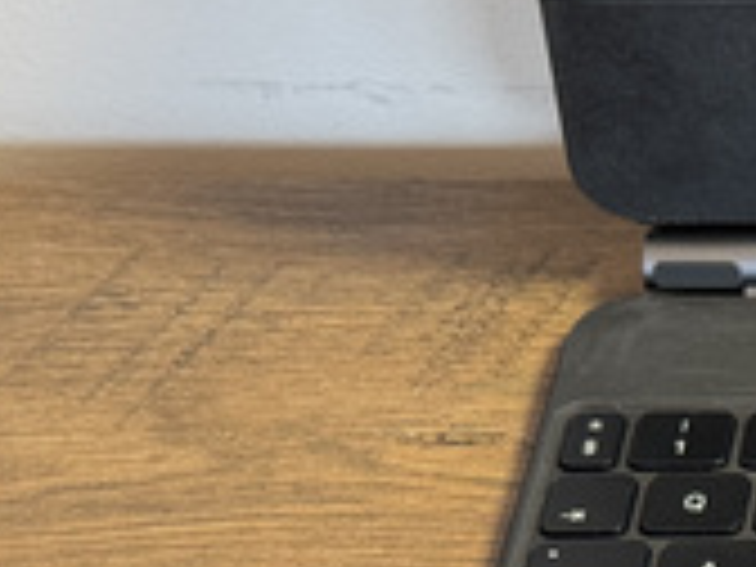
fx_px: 3735
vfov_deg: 8.7
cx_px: 1282
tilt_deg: -30.3
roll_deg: +0.4
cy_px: 135
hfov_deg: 10.9
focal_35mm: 171
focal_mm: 6.76
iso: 160
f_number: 1.78
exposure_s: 1/60
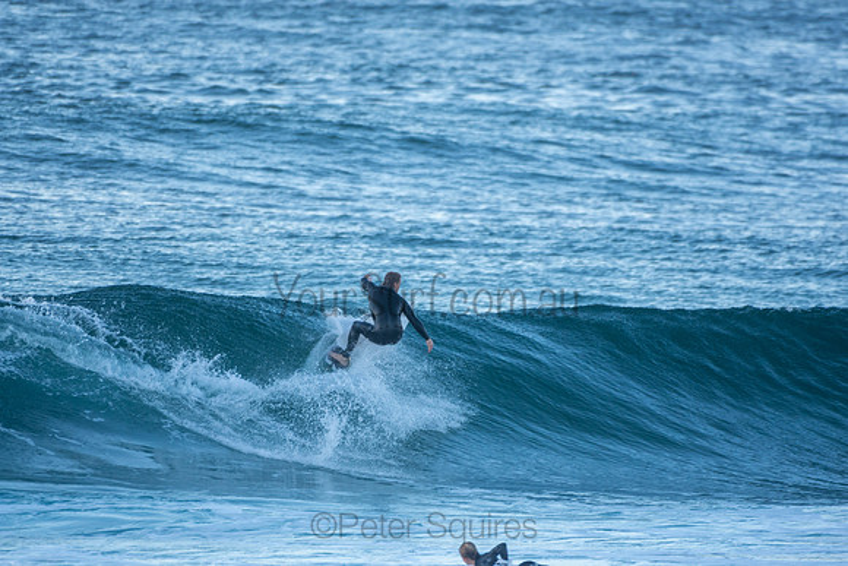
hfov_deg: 2.7
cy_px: 283
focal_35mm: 750
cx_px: 424
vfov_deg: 1.8
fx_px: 17670
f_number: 5.6
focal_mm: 500
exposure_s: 1/400
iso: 280
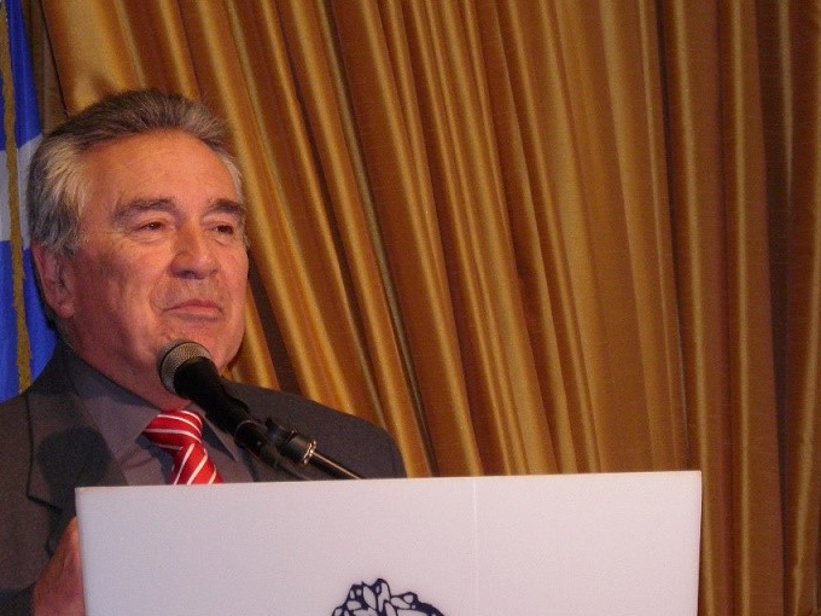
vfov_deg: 5.4
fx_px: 6499
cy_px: 298
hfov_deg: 7.2
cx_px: 228
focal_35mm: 274
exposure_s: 1/160
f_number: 4.1
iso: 250
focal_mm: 32.7
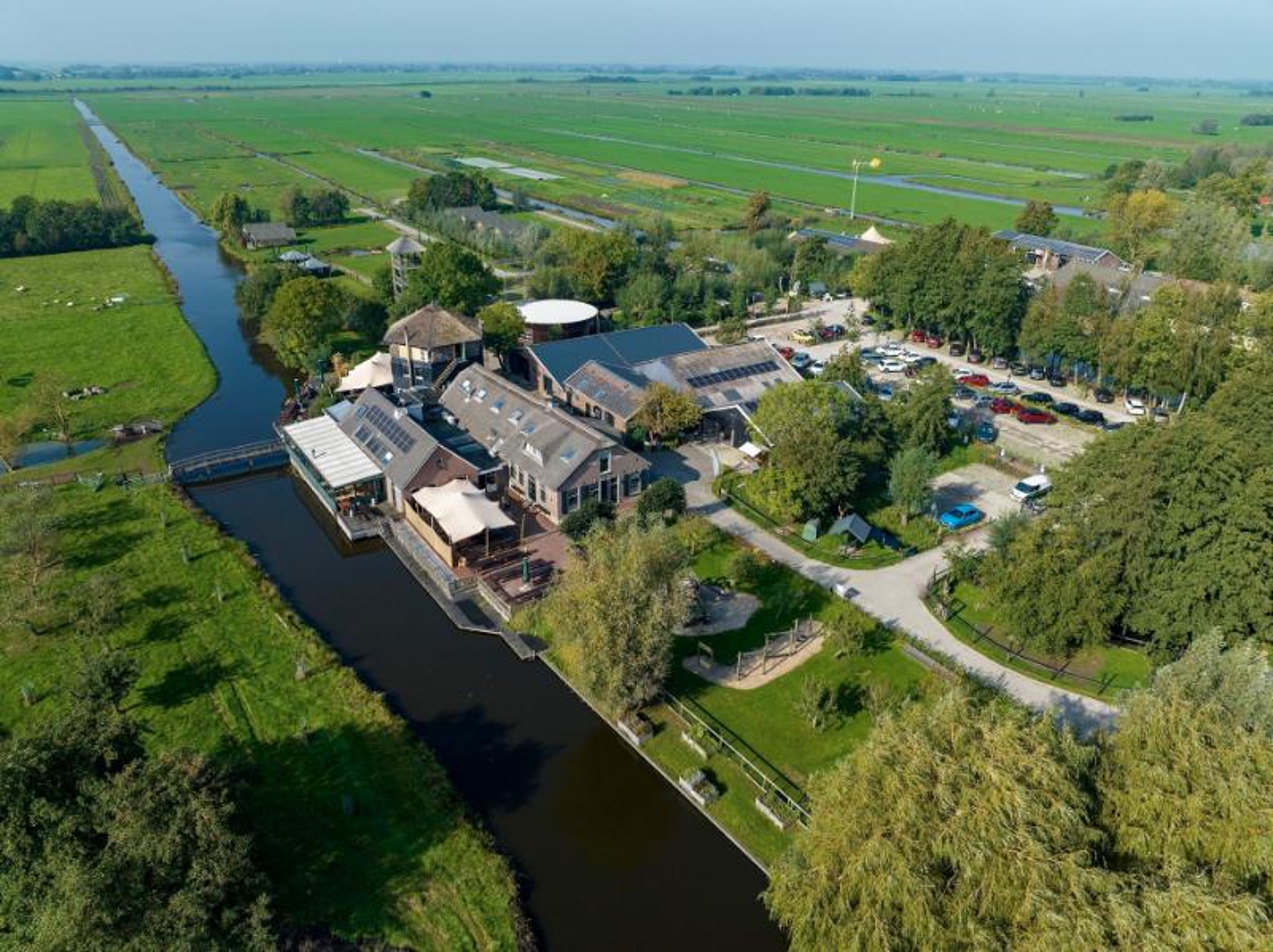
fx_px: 882
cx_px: 636
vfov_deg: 56.7
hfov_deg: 71.7
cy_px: 476
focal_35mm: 24
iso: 100
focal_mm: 12.29
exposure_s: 1/160
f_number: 2.8
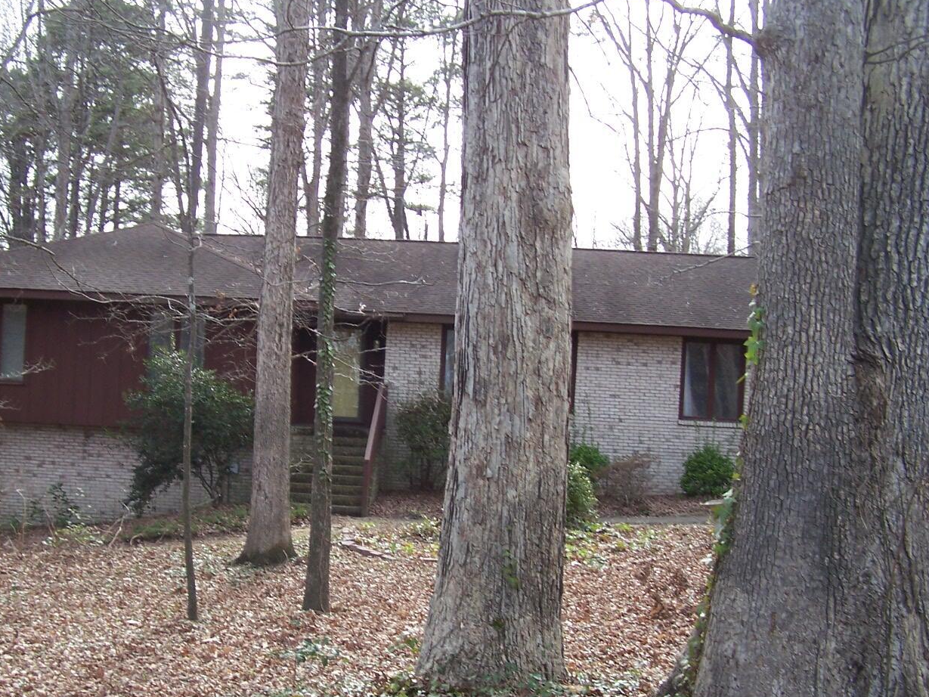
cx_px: 379
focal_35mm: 48
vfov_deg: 30.2
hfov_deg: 39.5
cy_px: 394
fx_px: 1288
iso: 80
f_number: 2.8
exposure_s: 1/180
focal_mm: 6.3
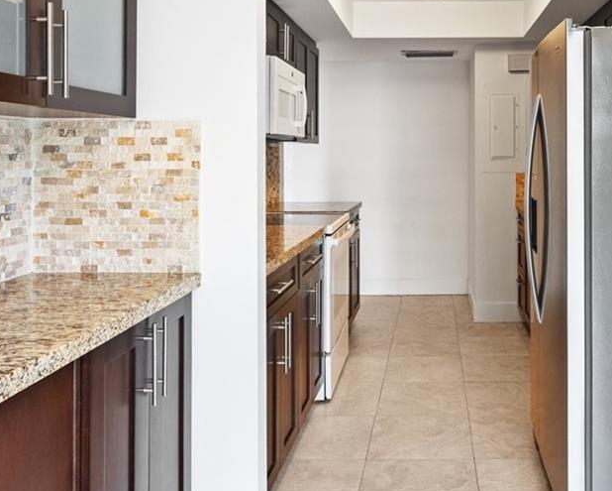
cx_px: 421
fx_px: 616
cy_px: 169
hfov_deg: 51.6
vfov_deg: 42.9
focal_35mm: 34
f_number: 8
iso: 800
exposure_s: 1/13
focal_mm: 14
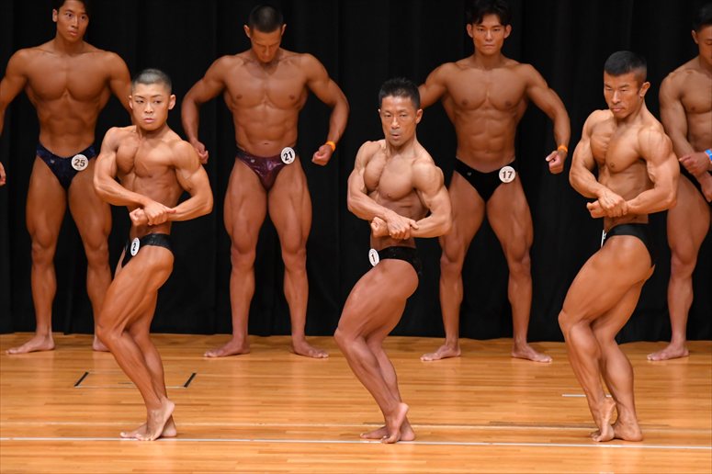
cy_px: 237
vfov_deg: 4.8
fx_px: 5634
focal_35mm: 285
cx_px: 356
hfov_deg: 7.2
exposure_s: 1/400
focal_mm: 190
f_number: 5.6
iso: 4000
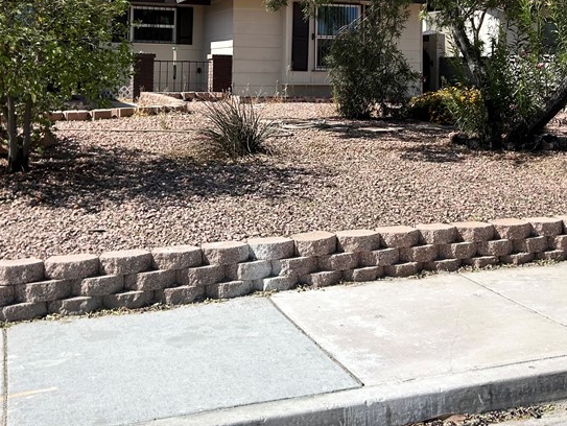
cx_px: 328
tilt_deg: +1.9
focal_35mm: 49
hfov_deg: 38.8
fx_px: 803
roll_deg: -0.9
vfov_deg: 28.6
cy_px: 43
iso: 50
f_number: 1.5
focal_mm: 5.7
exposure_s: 1/4115
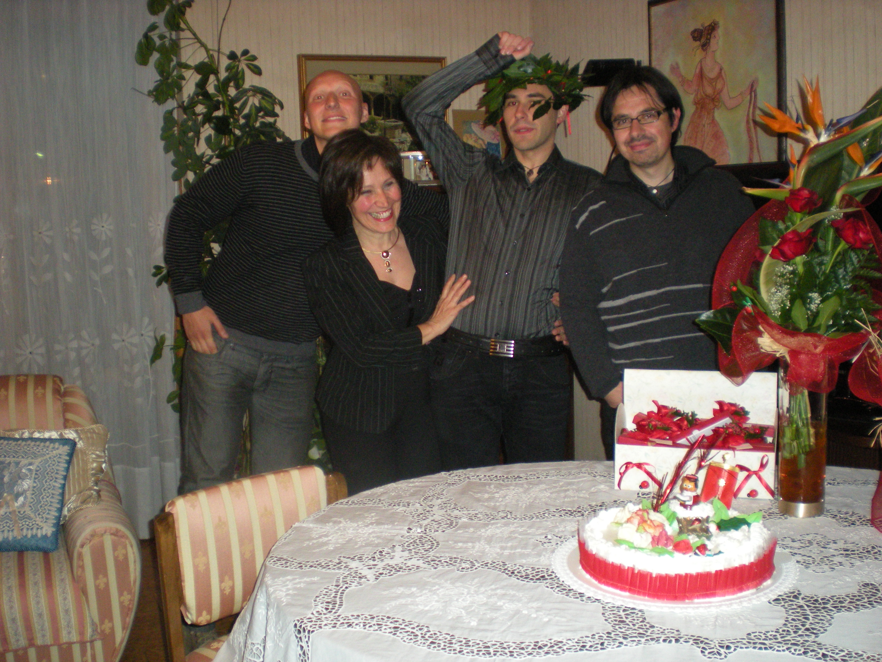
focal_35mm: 38
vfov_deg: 37.7
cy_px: 331
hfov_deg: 49.0
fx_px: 968
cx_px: 441
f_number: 3.1
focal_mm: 6.3
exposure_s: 1/60
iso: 316
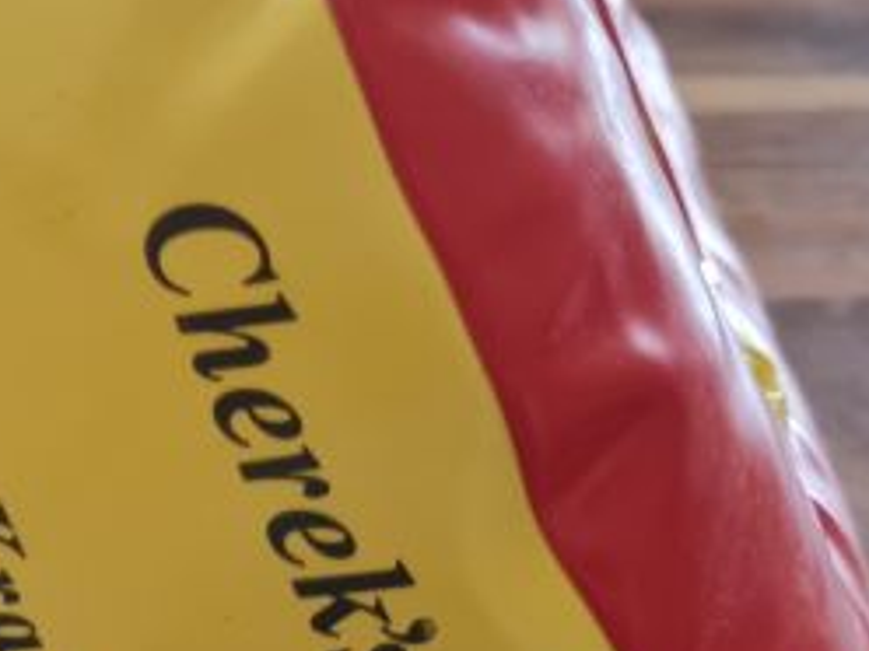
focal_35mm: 105
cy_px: 612
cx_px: -491
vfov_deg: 13.9
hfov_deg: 16.7
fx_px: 2636
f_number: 1.8
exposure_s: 1/50
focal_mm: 5.4
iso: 200
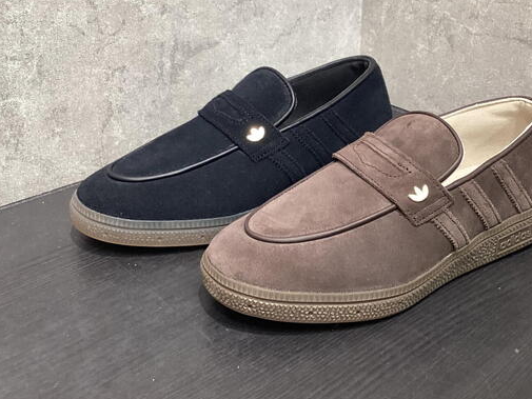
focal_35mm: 46
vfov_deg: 31.1
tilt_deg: -22.3
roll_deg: -0.9
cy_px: 113
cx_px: 306
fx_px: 707
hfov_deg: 41.1
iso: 125
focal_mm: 3.3
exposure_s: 1/60
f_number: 2.4
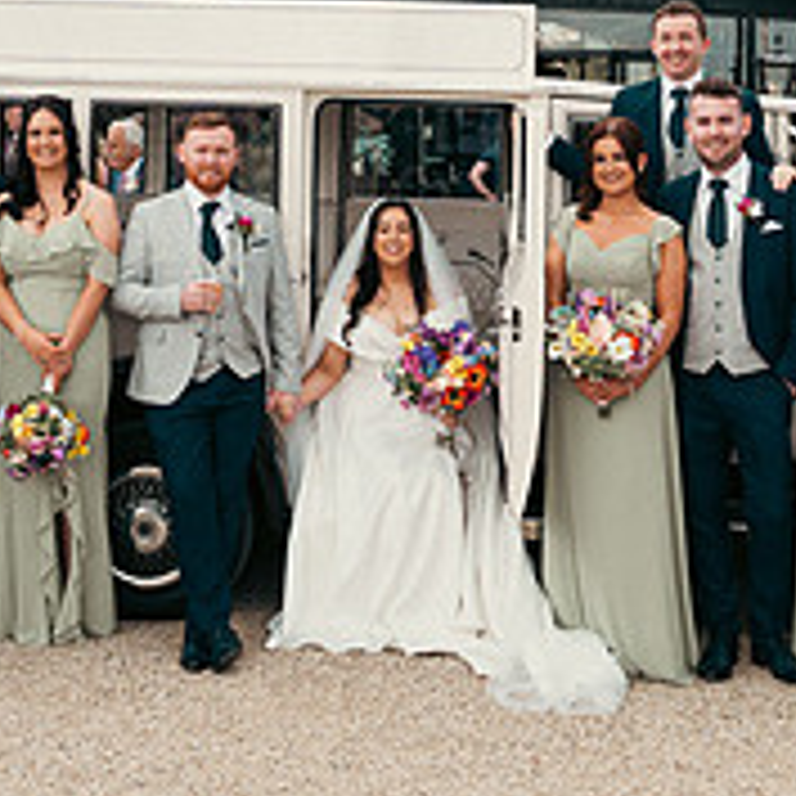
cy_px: 160
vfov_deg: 25.3
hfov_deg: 25.7
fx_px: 1743
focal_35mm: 67
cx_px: 405
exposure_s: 1/320
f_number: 5
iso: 125
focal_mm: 24
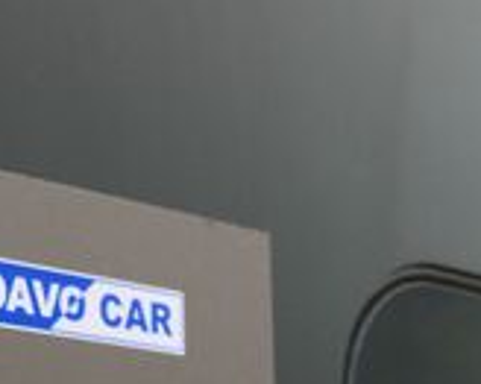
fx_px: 1280
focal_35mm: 90
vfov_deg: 16.9
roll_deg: -1.3
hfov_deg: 19.7
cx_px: -132
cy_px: 331
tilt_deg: +11.1
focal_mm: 4.15
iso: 25
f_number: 2.2
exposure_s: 1/109
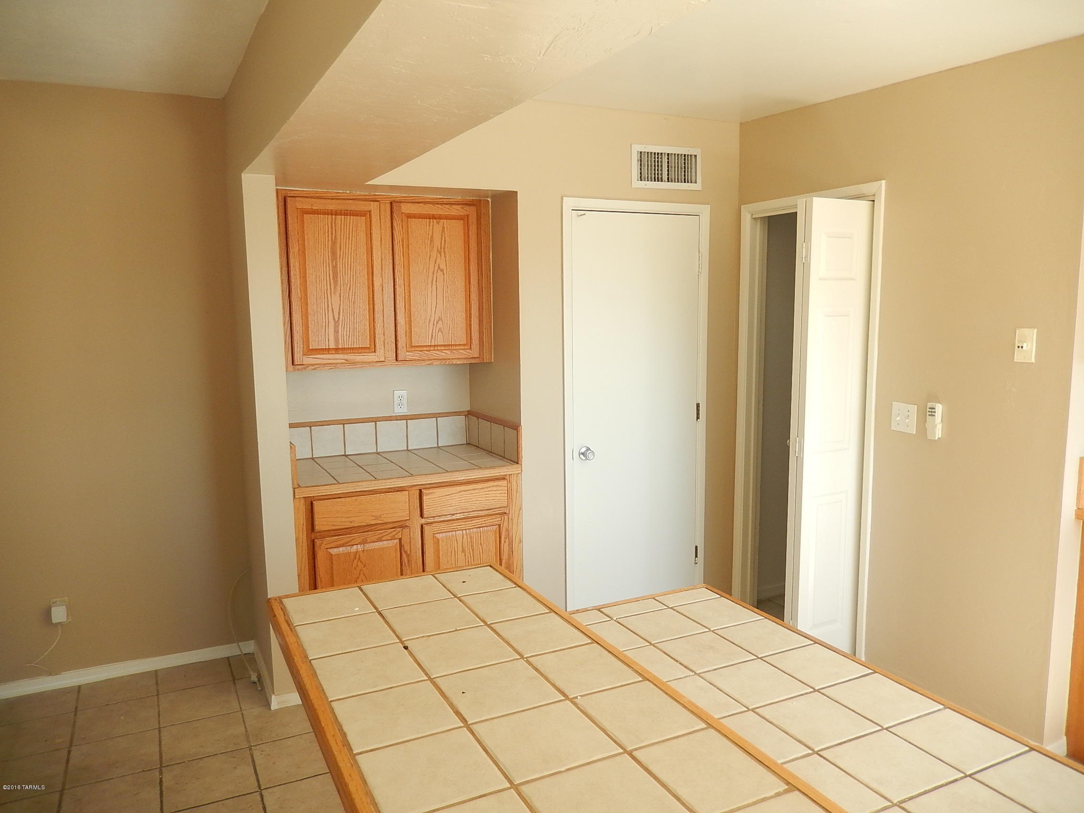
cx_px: 542
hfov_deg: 69.4
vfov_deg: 54.9
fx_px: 783
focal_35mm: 25
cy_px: 406
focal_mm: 4.5
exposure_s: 1/50
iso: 125
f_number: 3.4
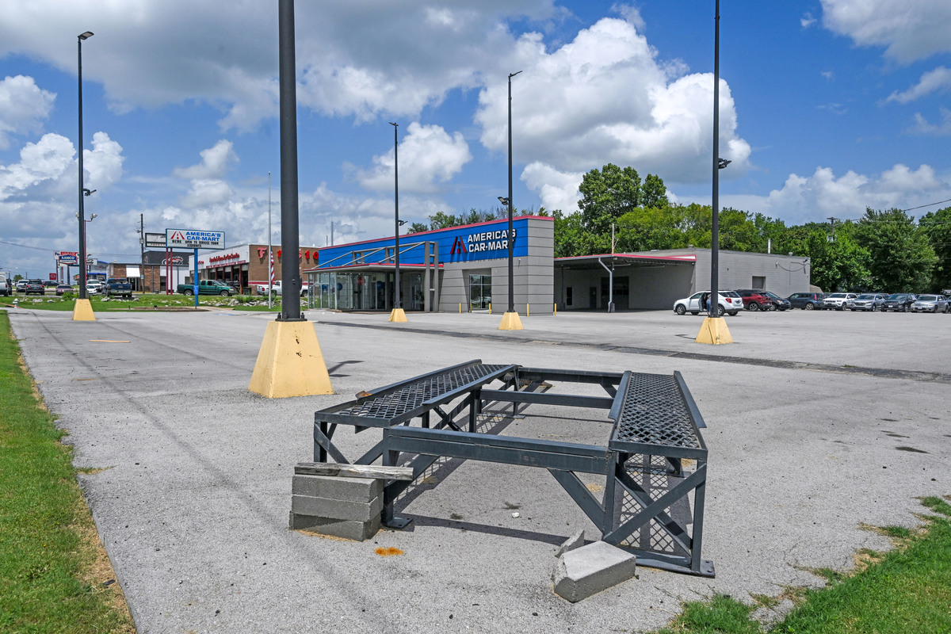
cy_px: 317
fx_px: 634
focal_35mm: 24
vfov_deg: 53.1
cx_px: 476
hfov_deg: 73.7
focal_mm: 24
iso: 320
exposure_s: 1/2000
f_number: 11
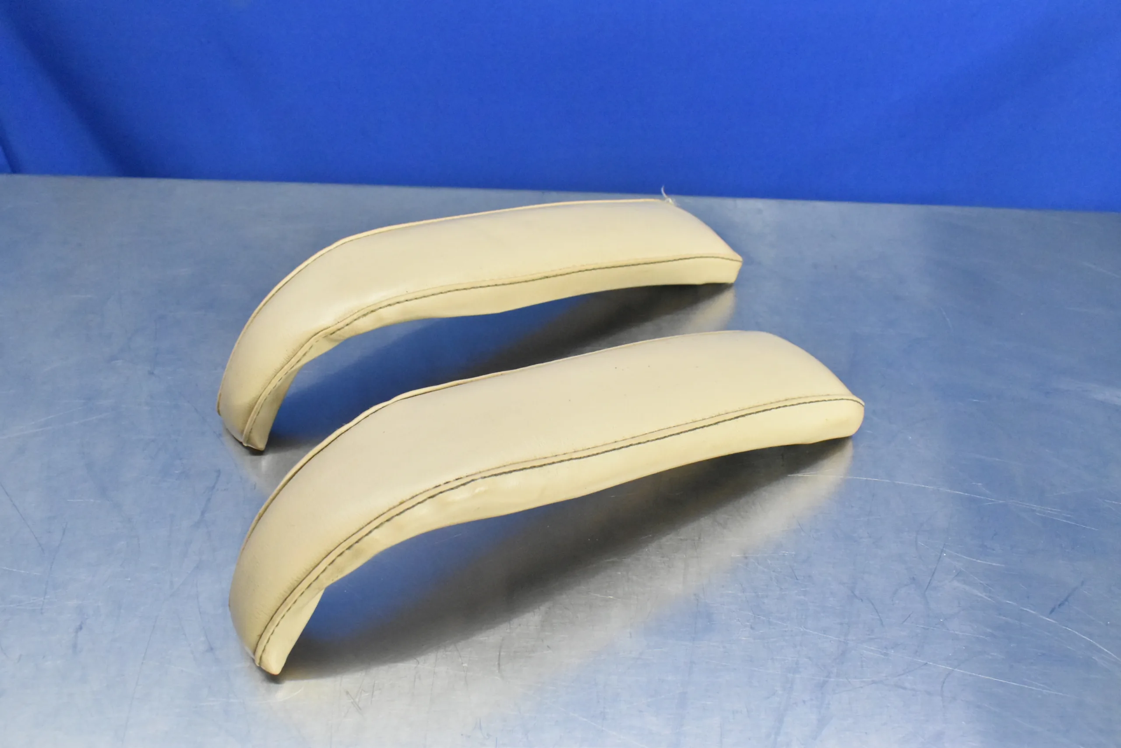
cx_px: 560
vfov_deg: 43.6
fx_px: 934
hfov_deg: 61.9
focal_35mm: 30
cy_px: 374
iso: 6400
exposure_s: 1/60
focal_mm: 20
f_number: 8
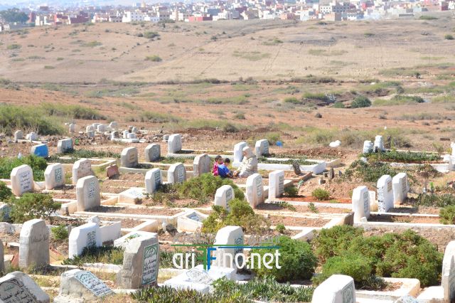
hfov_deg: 24.6
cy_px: 152
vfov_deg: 16.5
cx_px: 228
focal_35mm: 82
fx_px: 1042
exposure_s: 1/250
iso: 100
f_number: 8
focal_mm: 55
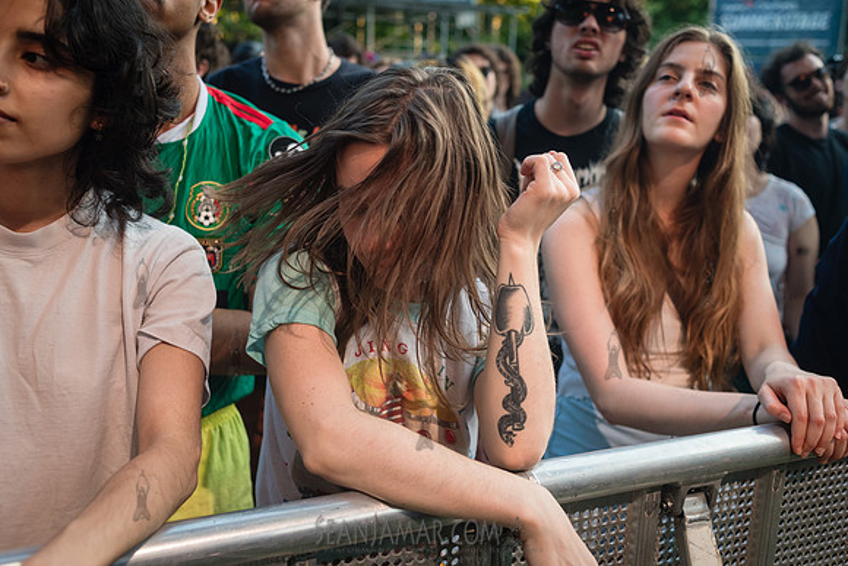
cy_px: 283
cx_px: 424
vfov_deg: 37.9
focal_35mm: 35
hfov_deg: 54.4
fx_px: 825
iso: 1000
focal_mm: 35
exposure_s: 1/500
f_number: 3.5
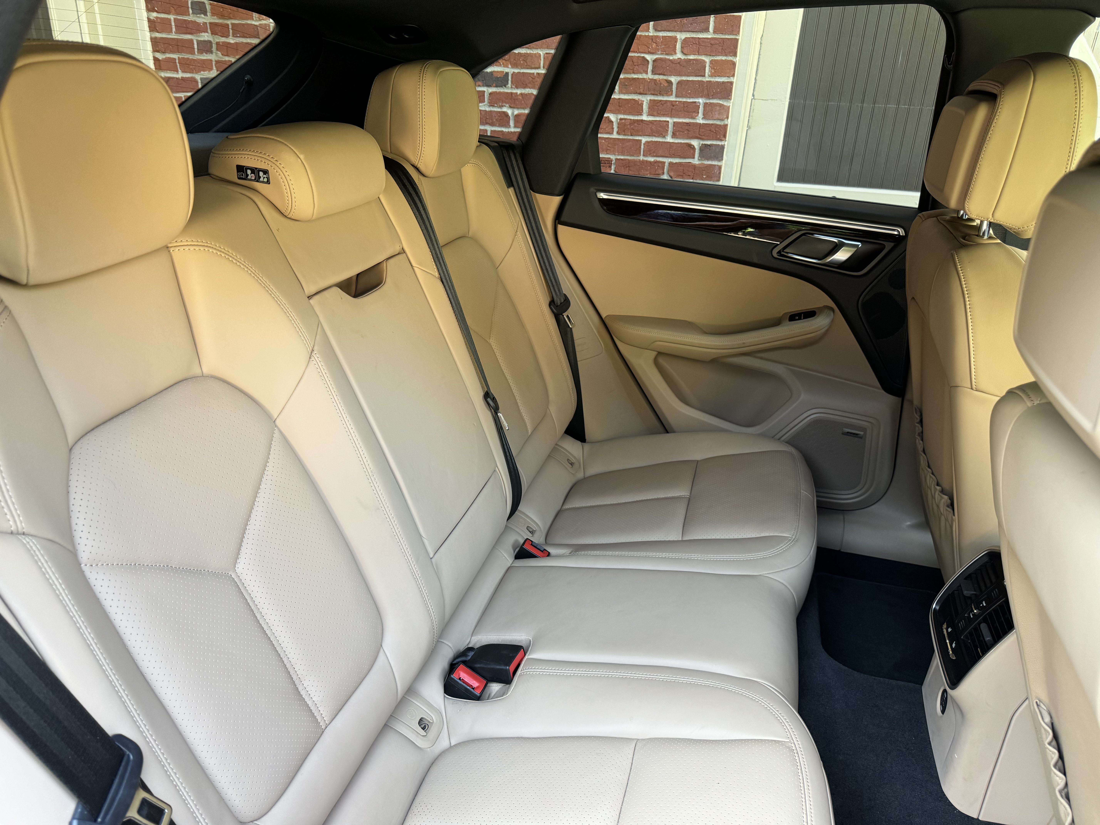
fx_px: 763
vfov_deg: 56.8
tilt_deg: -24.3
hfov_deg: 71.6
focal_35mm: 24
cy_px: 412
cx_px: 550
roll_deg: -2.4
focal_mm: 6.76
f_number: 1.78
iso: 200
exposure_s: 1/97
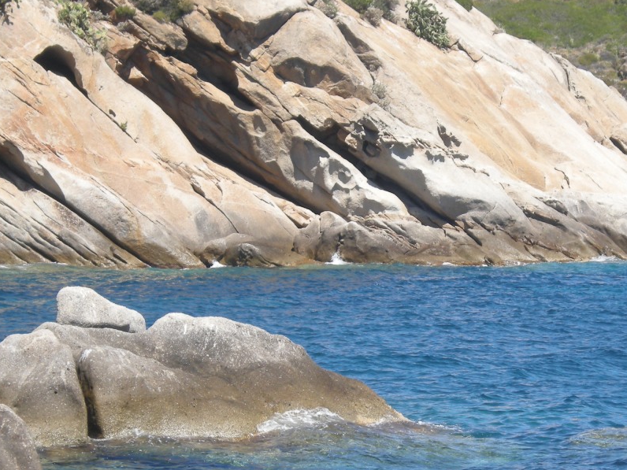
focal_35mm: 223
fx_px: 4039
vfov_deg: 6.7
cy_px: 381
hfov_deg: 8.9
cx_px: 380
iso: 64
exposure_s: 1/199
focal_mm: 23.7
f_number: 5.4
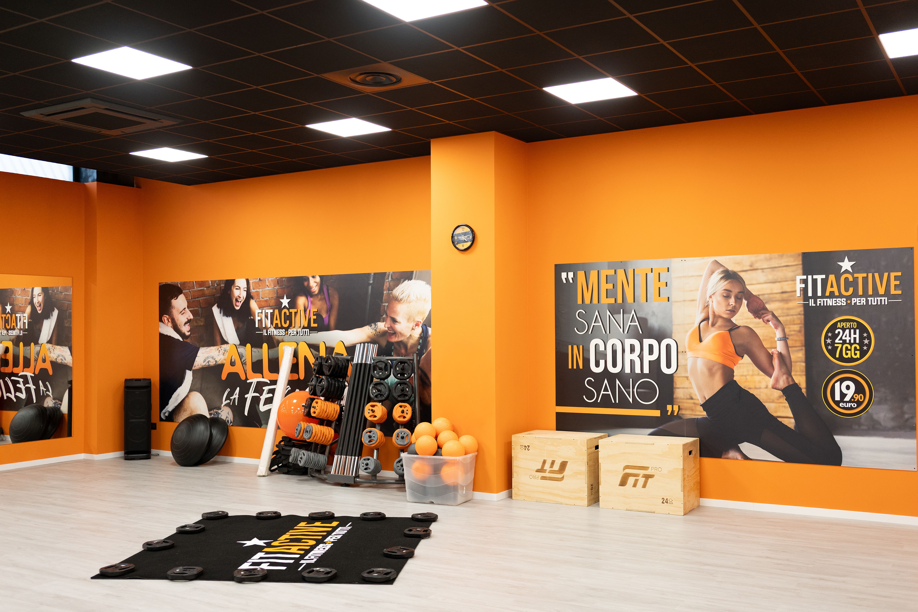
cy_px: 306
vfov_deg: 37.9
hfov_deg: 54.4
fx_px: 892
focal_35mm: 35
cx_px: 459
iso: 1000
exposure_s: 1/250
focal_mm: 35
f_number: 2.5
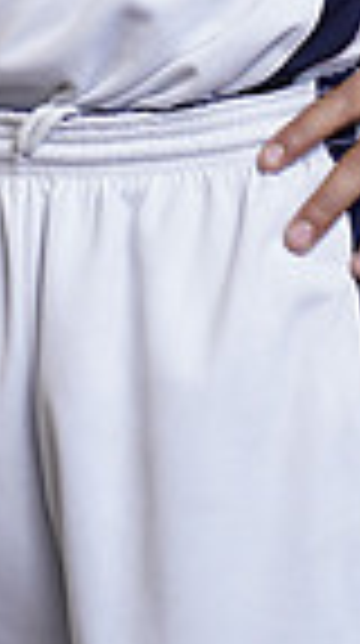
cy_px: -428
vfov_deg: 5.9
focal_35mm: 362
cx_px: 256
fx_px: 6169
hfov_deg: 3.3
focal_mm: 85
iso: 200
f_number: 5.6
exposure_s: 1/250
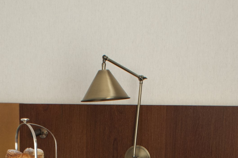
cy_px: 294
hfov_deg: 16.9
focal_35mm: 121
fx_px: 799
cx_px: 87
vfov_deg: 10.5
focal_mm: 20
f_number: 5.6
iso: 100
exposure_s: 1/10
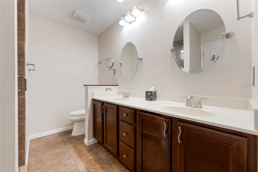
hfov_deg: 100.4
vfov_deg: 77.3
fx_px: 107
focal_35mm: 15
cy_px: 86
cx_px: 129
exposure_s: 1/5
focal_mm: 15
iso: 500
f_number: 8
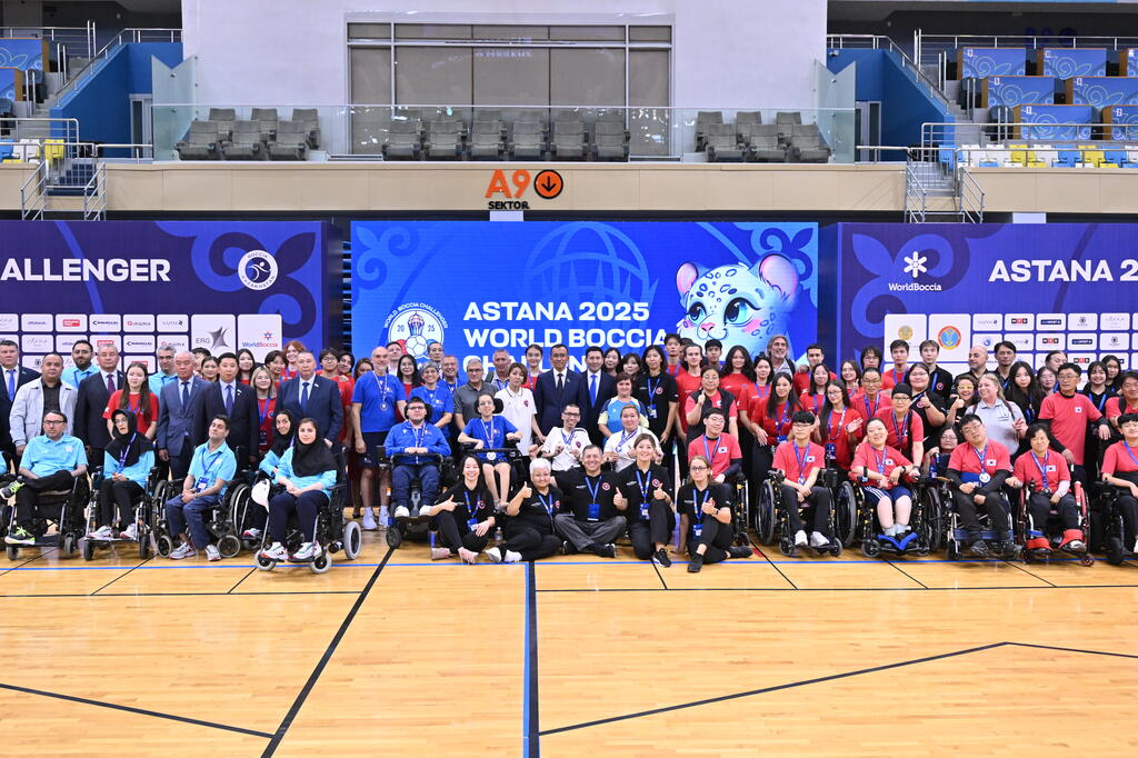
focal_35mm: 36
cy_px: 379
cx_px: 569
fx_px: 1138
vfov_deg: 36.8
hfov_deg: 53.1
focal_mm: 24
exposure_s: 1/500
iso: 2000
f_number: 3.2
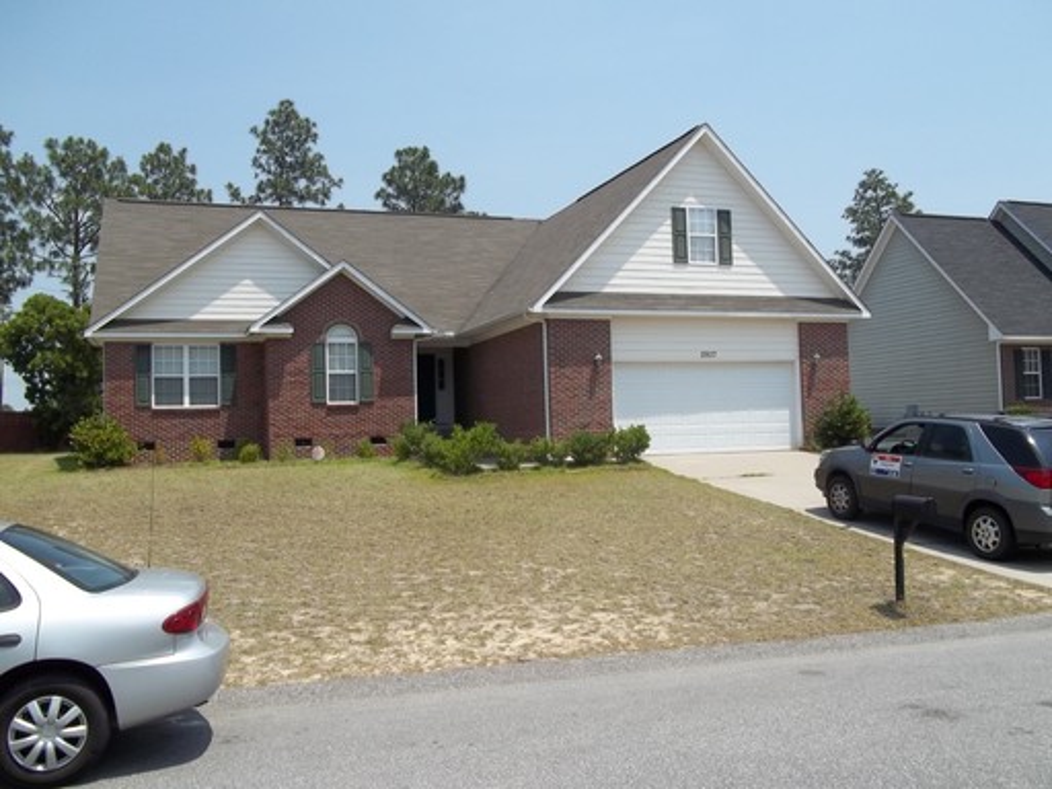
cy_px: 394
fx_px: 972
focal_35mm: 32
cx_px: 526
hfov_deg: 56.8
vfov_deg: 44.2
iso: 64
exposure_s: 1/160
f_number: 8.8
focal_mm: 5.7
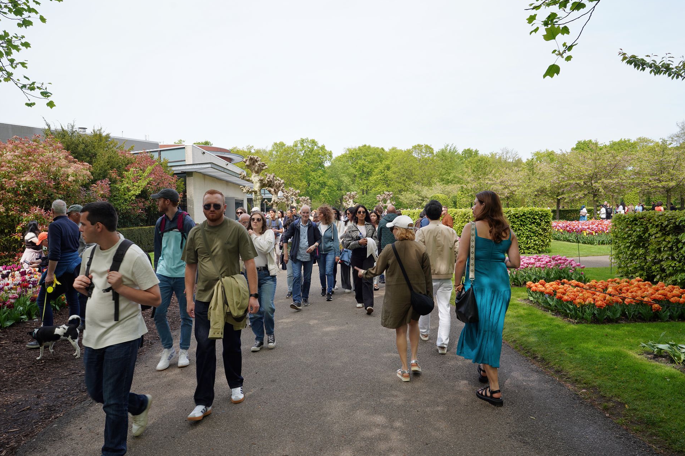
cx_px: 332
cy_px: 228
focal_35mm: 25
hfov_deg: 71.5
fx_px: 476
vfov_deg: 51.3
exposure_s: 1/100
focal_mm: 24
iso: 100
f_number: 9
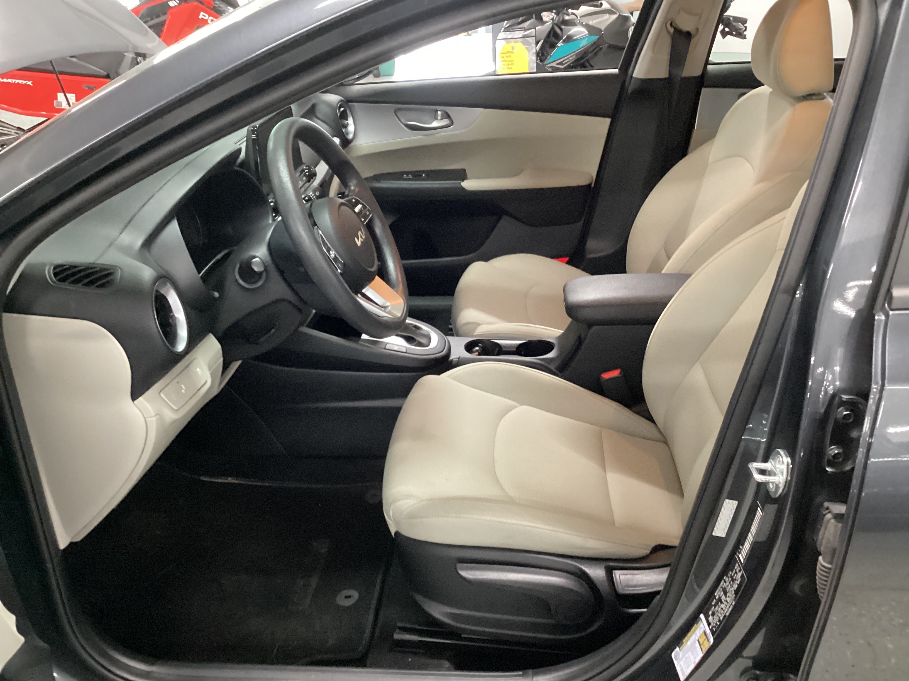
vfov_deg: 45.4
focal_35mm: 31
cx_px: 454
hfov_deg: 58.4
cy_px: 340
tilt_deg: -27.6
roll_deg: +0.9
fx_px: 814
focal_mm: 3.3
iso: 400
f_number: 2.4
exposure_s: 1/25
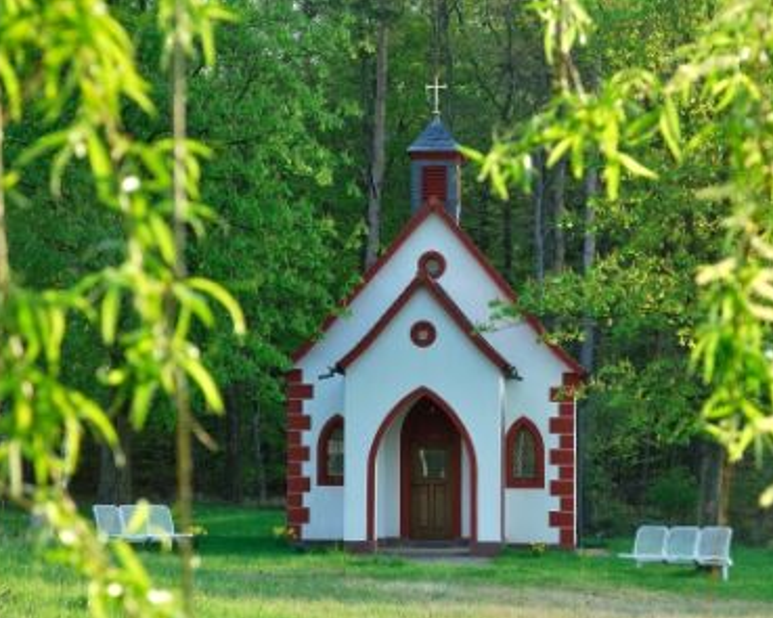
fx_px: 2036
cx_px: 444
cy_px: 312
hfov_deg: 21.5
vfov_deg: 17.3
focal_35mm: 89
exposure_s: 1/60
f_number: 7.1
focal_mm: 52
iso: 100
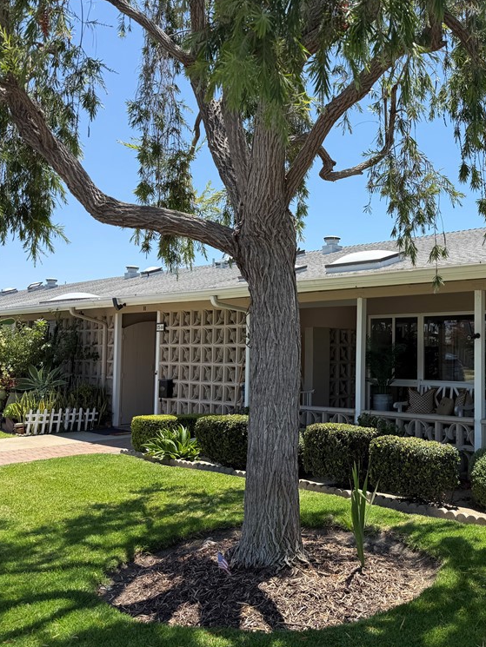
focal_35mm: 33
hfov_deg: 40.1
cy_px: 324
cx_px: 427
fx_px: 618
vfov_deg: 55.3
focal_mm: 6.76
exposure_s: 1/2611
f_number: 1.78
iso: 80
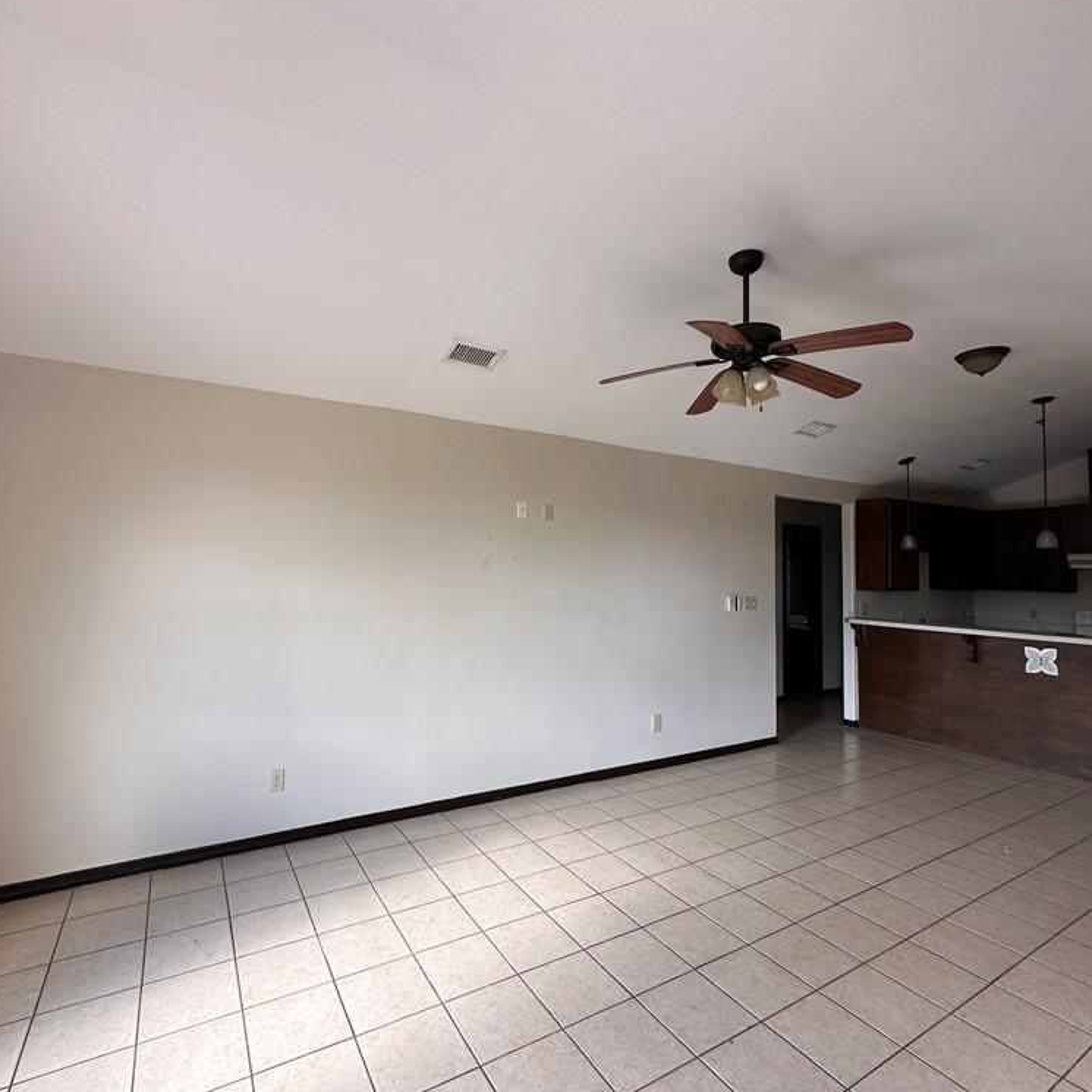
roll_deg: -1.2
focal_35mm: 17
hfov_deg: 84.0
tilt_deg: +2.3
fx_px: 607
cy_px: 541
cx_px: 532
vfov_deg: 84.0
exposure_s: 1/99
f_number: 2.2
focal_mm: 2.22
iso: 64
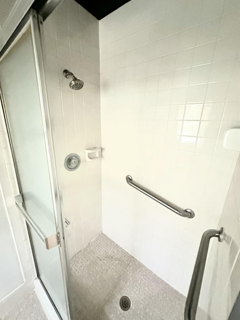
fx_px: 129
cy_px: 160
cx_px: 120
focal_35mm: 14
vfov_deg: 102.1
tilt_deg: -15.7
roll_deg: -2.3
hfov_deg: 85.7
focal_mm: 2.22
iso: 1250
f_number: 2.2
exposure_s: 1/60
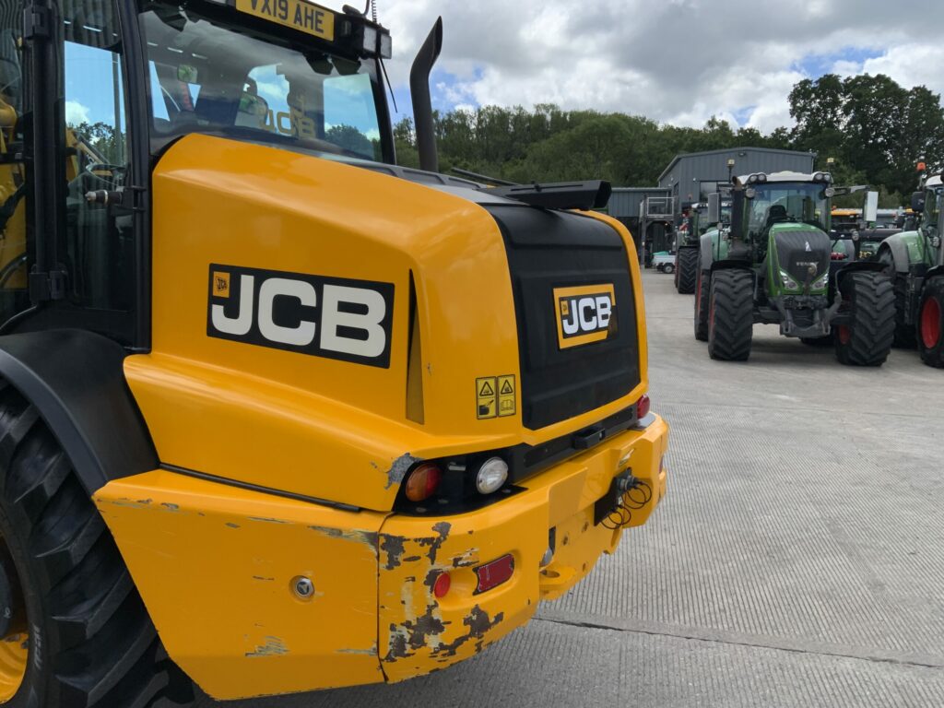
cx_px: 472
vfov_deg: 48.2
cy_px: 354
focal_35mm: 29
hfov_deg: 61.7
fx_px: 791
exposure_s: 1/912
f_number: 1.8
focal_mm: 3
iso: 16
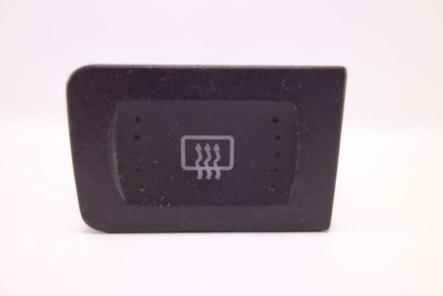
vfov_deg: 46.4
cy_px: 148
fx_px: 345
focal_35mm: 28
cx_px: 222
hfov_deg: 65.5
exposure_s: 1/100
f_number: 1.8
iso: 125
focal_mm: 10.4
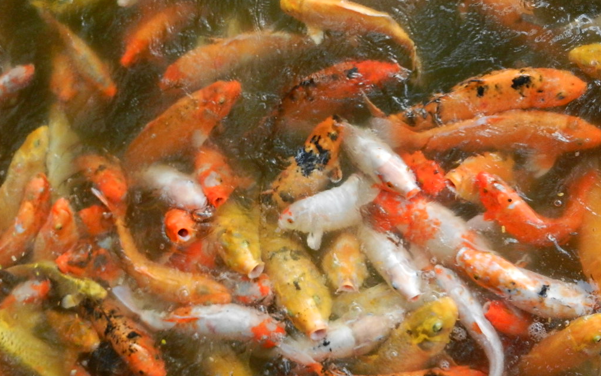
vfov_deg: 26.8
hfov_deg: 41.8
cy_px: 212
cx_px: 301
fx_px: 786
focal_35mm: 48
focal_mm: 8.2
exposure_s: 1/200
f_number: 4.2
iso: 640
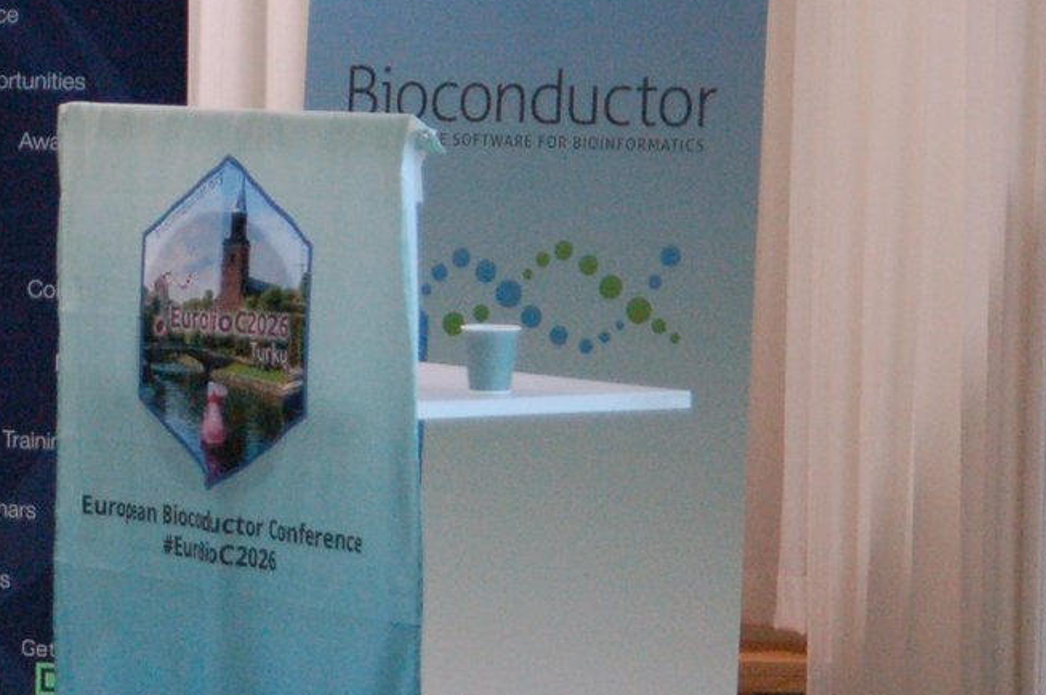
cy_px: 323
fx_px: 5602
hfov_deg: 10.3
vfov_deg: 7.1
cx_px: -545
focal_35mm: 193
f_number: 3.2
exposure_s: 1/125
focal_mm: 42
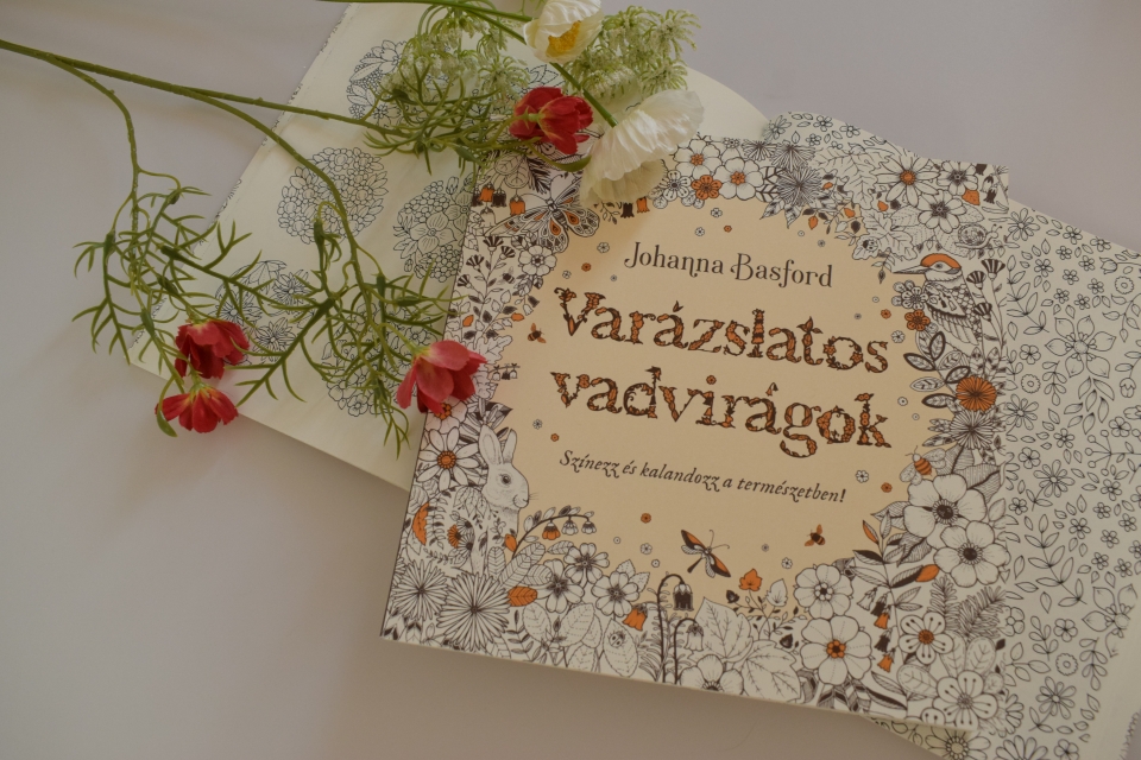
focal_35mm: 30
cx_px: 570
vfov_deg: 43.6
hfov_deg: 61.9
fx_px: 951
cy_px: 380
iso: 800
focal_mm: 20
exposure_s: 1/100
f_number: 6.3
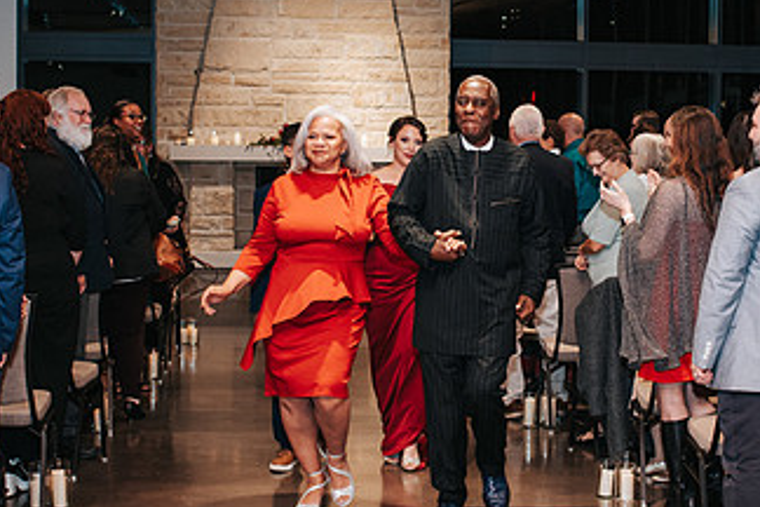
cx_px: 483
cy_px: 243
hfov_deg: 26.2
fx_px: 1625
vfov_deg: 17.7
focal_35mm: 77
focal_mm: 35
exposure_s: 1/200
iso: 1000
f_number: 2.8
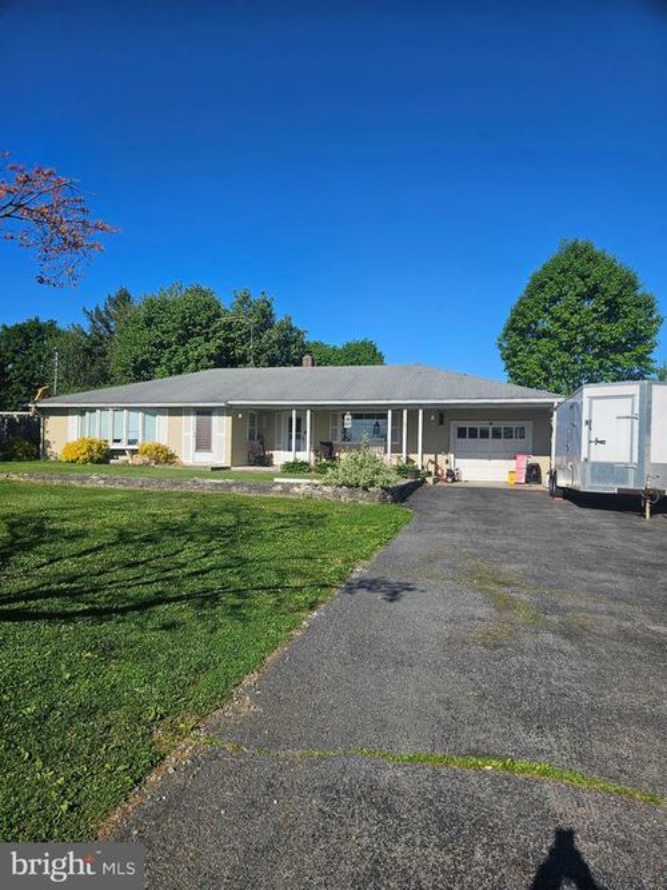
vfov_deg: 73.9
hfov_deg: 58.9
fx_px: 591
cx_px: 334
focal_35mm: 23
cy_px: 445
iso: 25
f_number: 1.8
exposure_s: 1/2333
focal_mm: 5.4
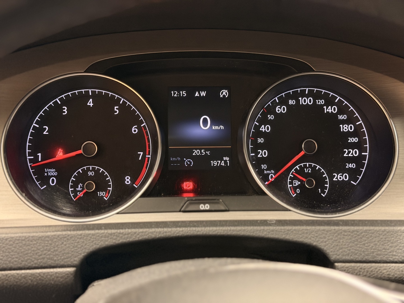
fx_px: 560
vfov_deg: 30.3
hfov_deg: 39.7
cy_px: 152
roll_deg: -0.5
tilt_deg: -20.2
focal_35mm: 48
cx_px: 202
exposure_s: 1/33
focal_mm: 6.76
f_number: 1.78
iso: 500
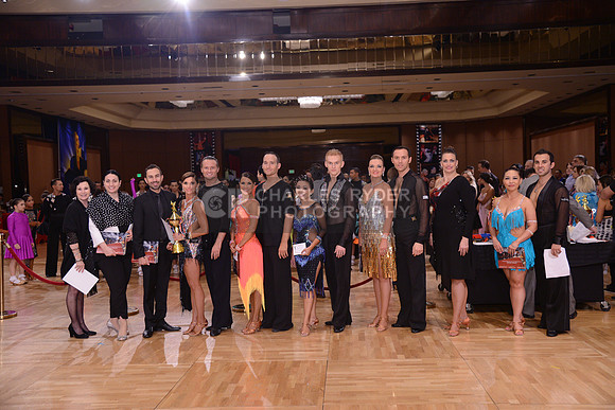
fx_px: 649
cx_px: 308
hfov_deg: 50.7
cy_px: 205
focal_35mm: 38
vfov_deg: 35.1
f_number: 4
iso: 1600
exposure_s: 1/250
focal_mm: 38
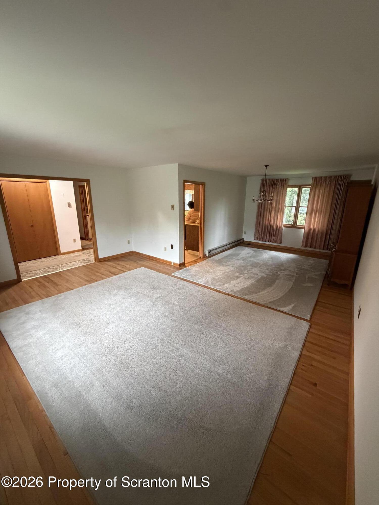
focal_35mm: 14
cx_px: 190
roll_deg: +0.0
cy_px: 252
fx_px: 204
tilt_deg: -16.0
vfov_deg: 102.1
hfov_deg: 85.7
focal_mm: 2.22
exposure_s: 1/60
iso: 1000
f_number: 2.2
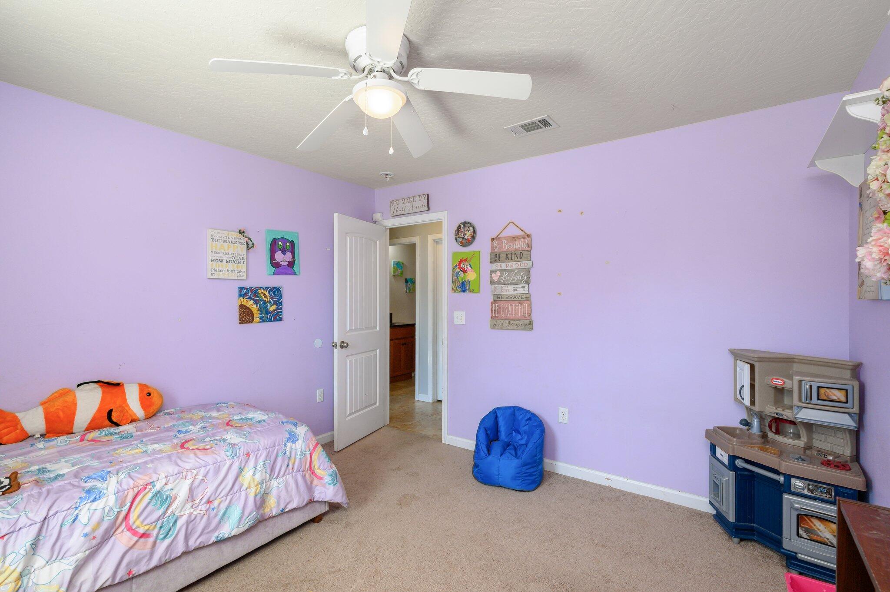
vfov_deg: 72.0
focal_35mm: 16
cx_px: 445
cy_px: 296
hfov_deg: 95.0
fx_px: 408
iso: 320
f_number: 9
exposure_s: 1/30
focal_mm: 16.5
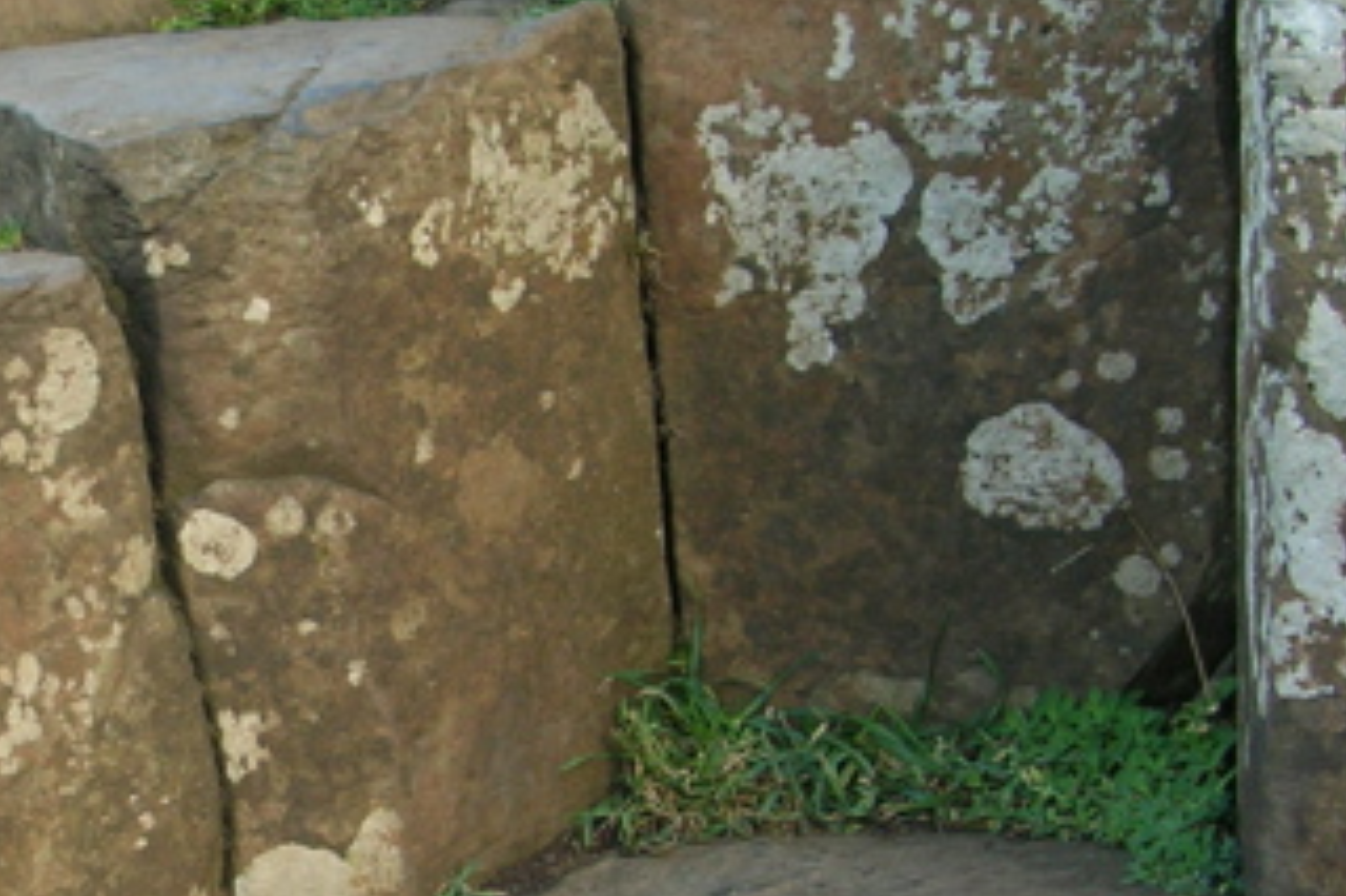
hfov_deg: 25.1
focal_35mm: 79
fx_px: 2952
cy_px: 631
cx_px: 189
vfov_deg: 17.2
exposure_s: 1/78.7
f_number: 2.8
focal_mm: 5.8
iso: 50
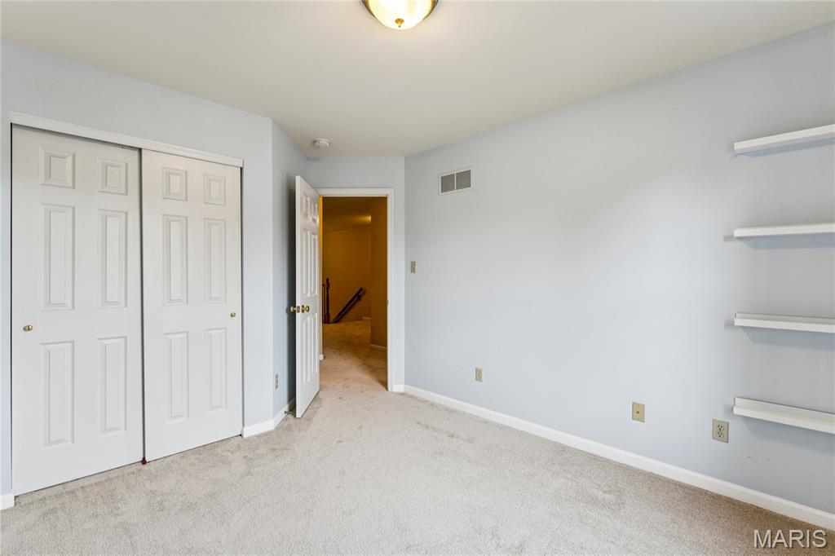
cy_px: 278
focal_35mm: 16
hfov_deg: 95.3
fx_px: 380
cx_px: 418
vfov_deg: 72.4
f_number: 13
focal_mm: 16.4
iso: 200
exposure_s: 1/5
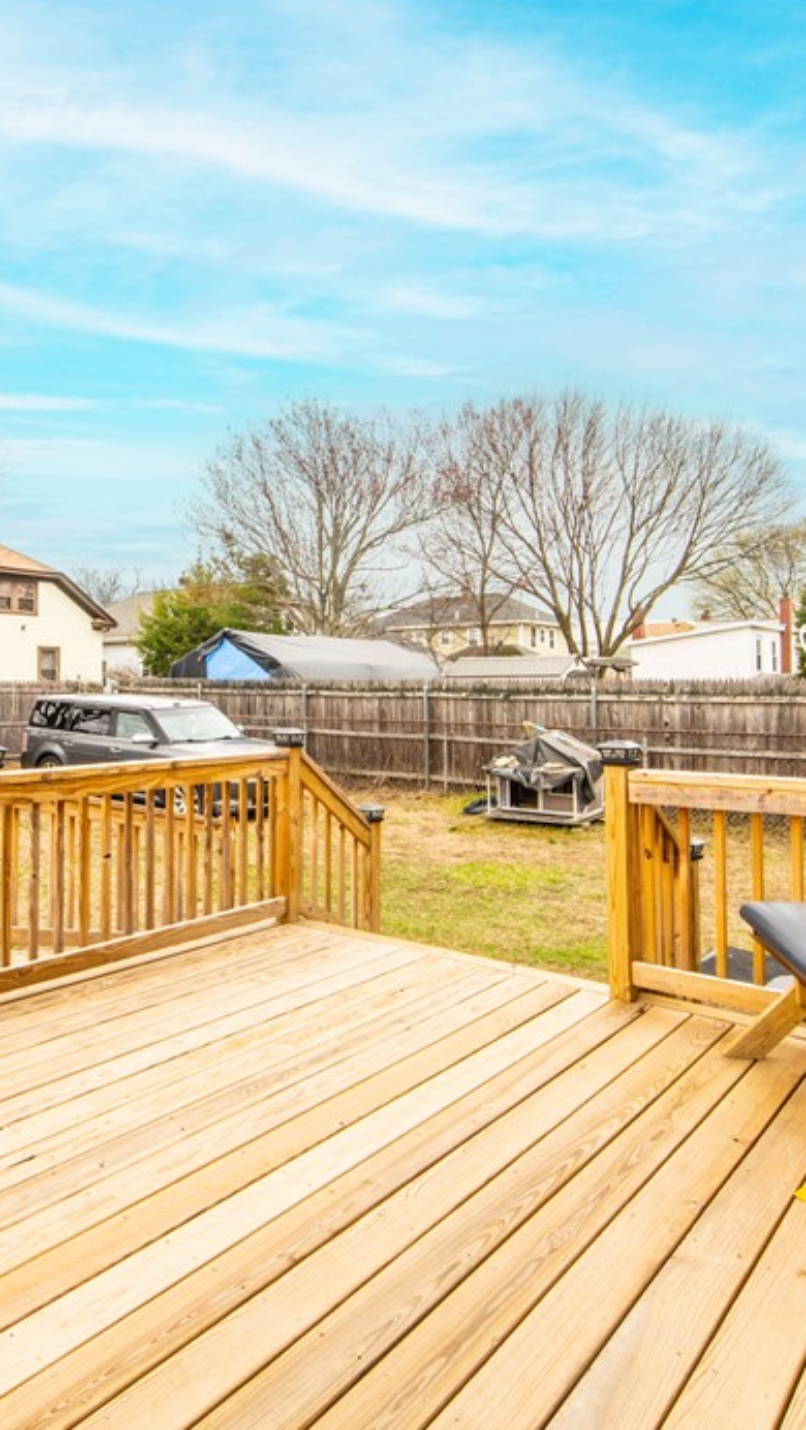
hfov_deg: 49.0
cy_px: 736
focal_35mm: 23
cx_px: 289
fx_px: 873
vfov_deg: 78.6
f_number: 20
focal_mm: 14
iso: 400
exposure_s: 1/50
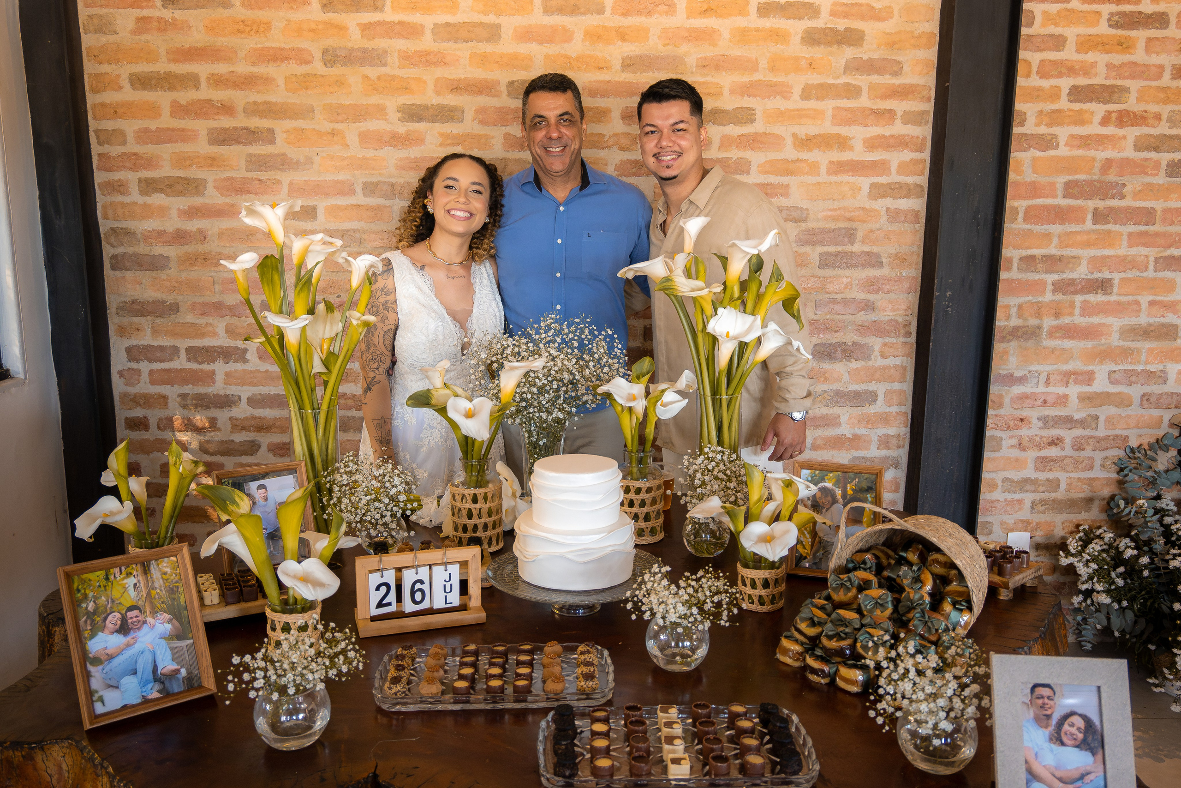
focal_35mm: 30
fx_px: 995
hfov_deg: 61.4
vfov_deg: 43.2
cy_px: 394
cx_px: 587
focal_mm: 19.5
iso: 1000
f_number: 3.8
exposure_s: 1/160
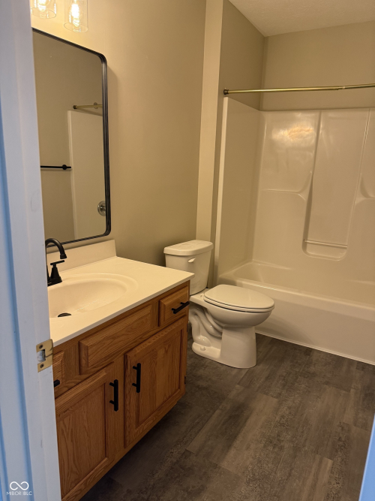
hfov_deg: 56.8
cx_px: 188
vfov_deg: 71.6
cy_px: 250
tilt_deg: -12.2
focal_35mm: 24
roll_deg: -1.1
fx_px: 347
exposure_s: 1/60
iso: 250
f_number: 1.78
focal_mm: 6.76
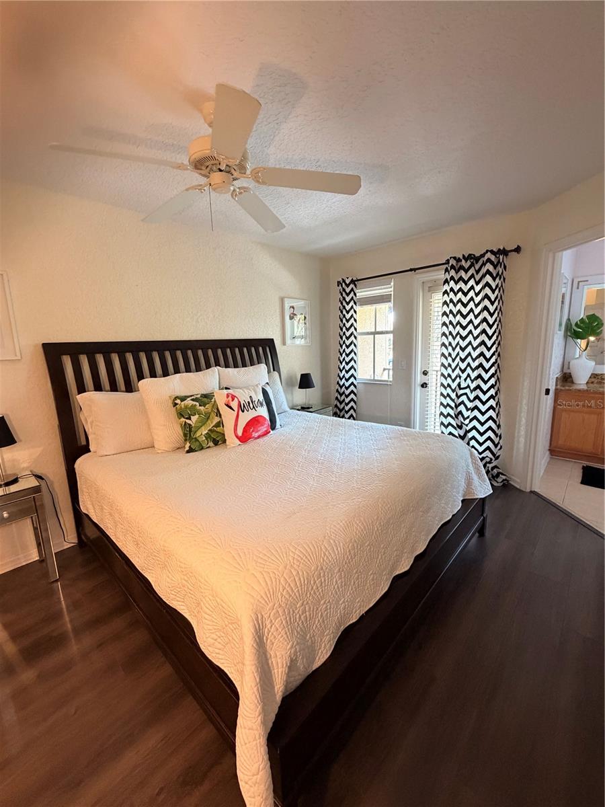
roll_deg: +2.4
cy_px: 404
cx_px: 302
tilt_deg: -10.6
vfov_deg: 102.1
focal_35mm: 14
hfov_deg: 85.7
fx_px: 326
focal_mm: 2.22
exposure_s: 1/60
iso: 400
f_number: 2.2
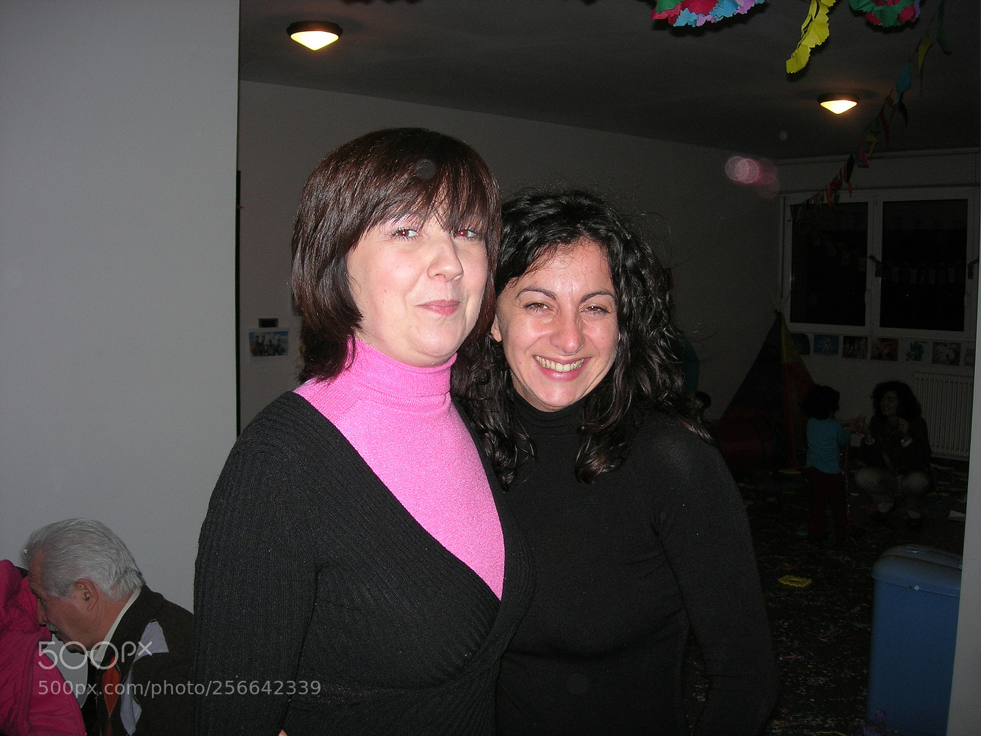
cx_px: 490
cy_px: 368
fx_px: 1077
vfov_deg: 37.7
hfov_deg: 49.0
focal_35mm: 38
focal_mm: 7.8
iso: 64
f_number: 2.8
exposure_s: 1/60.1
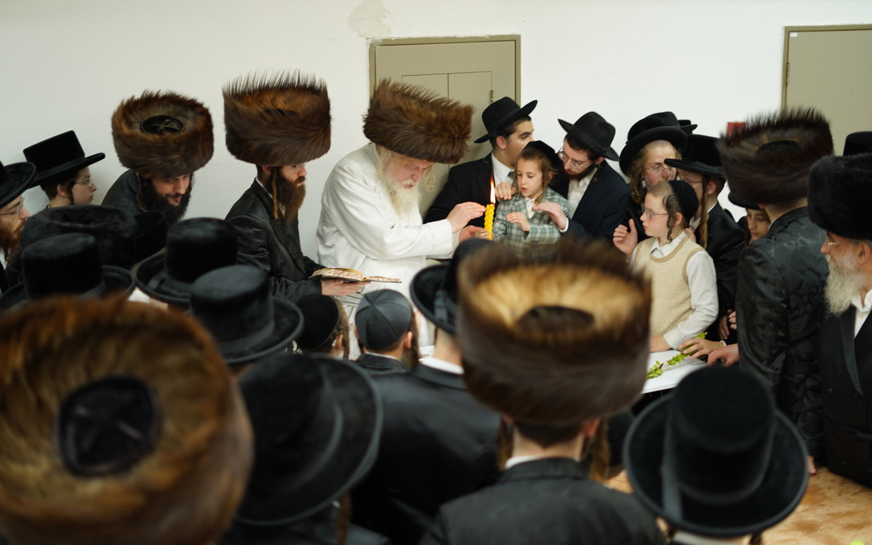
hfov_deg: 38.9
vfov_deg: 24.9
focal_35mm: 52
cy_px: 257
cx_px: 428
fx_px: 1236
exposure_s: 1/125
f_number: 1.8
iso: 200
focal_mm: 50
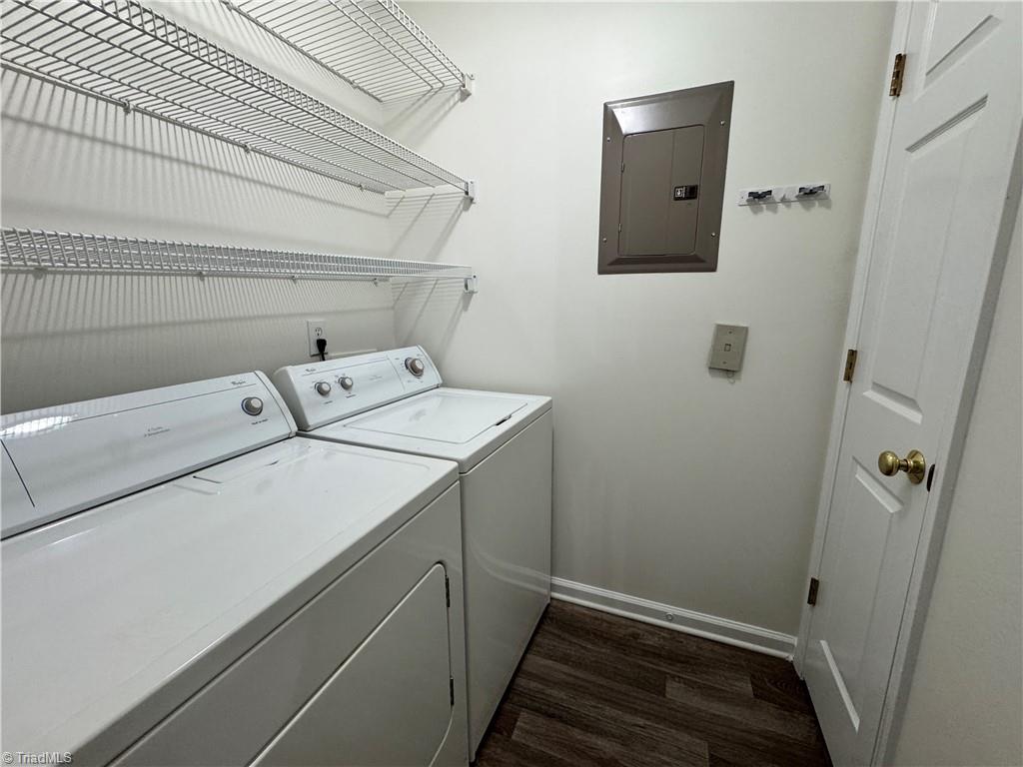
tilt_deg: -11.3
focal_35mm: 14
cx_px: 512
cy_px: 384
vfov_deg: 85.7
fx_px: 414
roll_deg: +0.4
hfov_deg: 102.1
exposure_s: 1/120
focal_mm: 2.22
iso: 320
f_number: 2.2
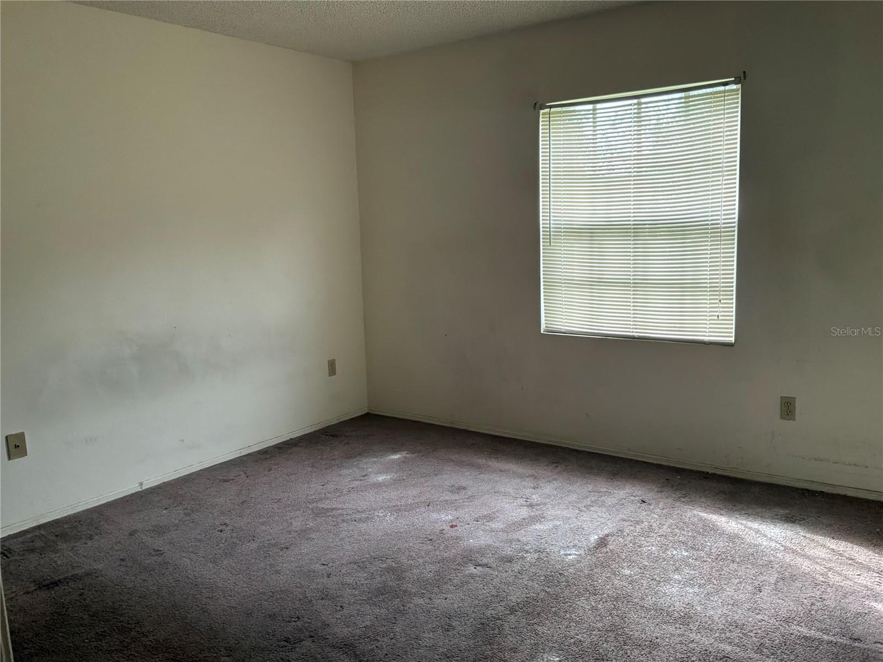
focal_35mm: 28
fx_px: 714
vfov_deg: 49.7
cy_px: 331
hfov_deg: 63.4
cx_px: 442
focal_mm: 3
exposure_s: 1/68
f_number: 1.8
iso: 64
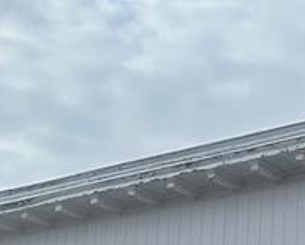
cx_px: 473
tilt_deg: +8.4
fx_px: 1121
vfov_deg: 11.5
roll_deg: -2.2
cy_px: 452
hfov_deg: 14.4
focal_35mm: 124
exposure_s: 1/3058
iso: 80
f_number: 1.78
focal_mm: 6.86
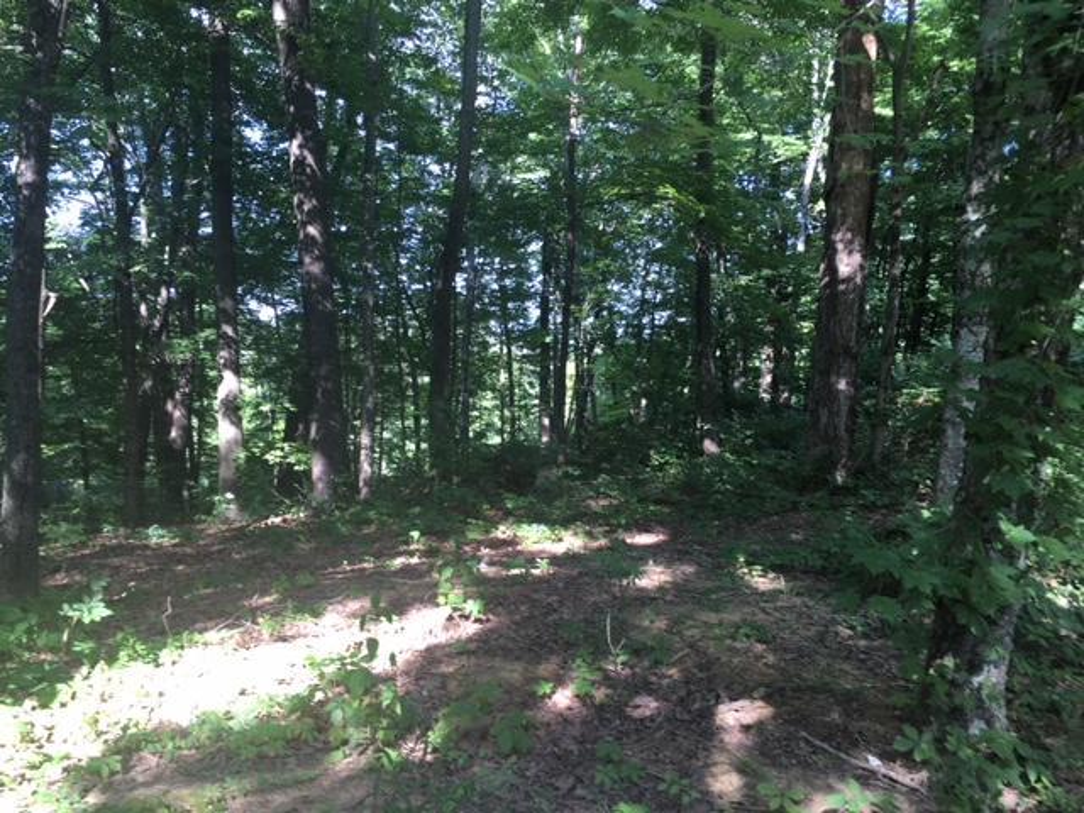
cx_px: 542
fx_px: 908
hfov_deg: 61.7
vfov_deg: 48.2
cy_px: 406
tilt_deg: -3.6
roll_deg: -3.2
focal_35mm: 29
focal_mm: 4.15
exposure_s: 1/60
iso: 25
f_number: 2.2
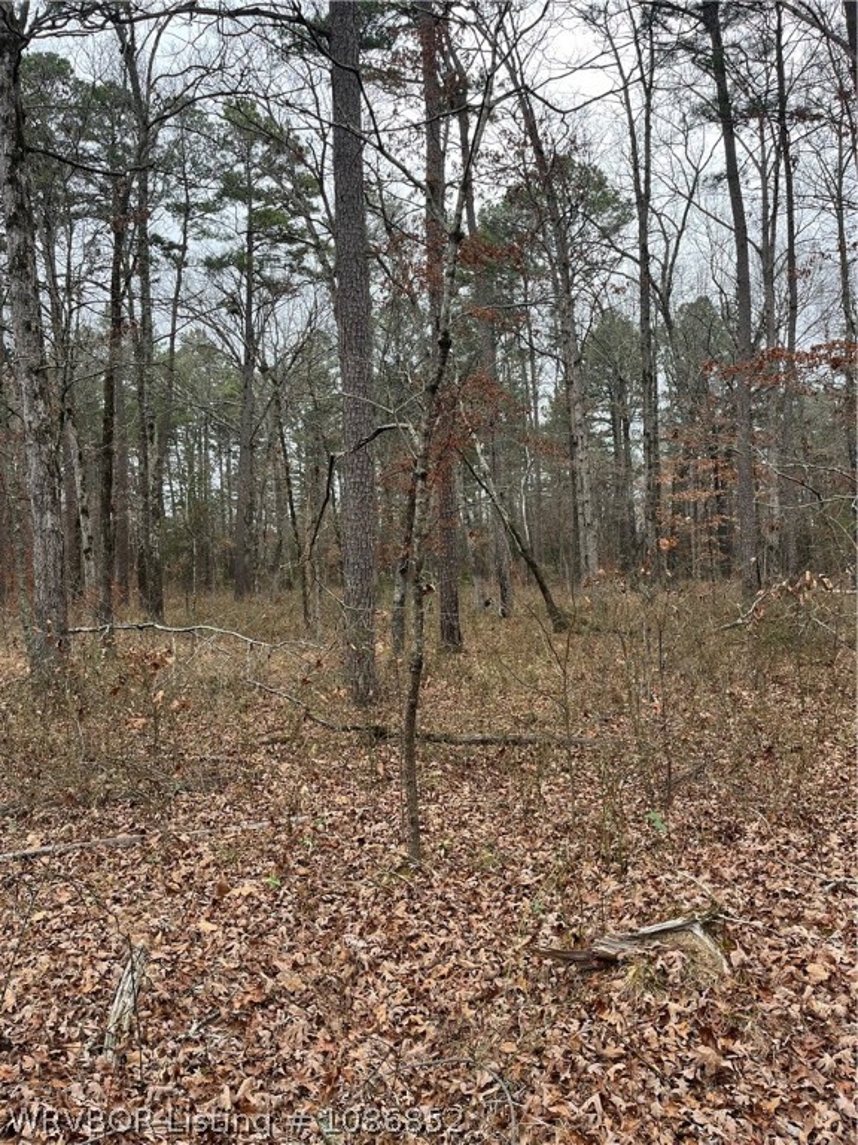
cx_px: 429
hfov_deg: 53.1
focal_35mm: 26
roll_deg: +1.9
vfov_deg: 67.3
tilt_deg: +2.1
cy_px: 572
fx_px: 859
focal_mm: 5.1
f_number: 1.6
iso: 50
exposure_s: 1/407
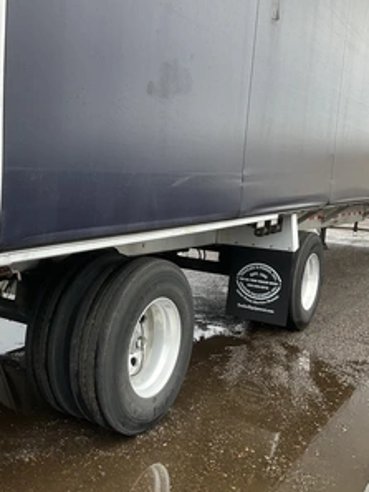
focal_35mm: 39
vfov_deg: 47.8
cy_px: 247
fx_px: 554
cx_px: 113
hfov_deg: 36.3
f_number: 1.8
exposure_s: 1/149
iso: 20
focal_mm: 3
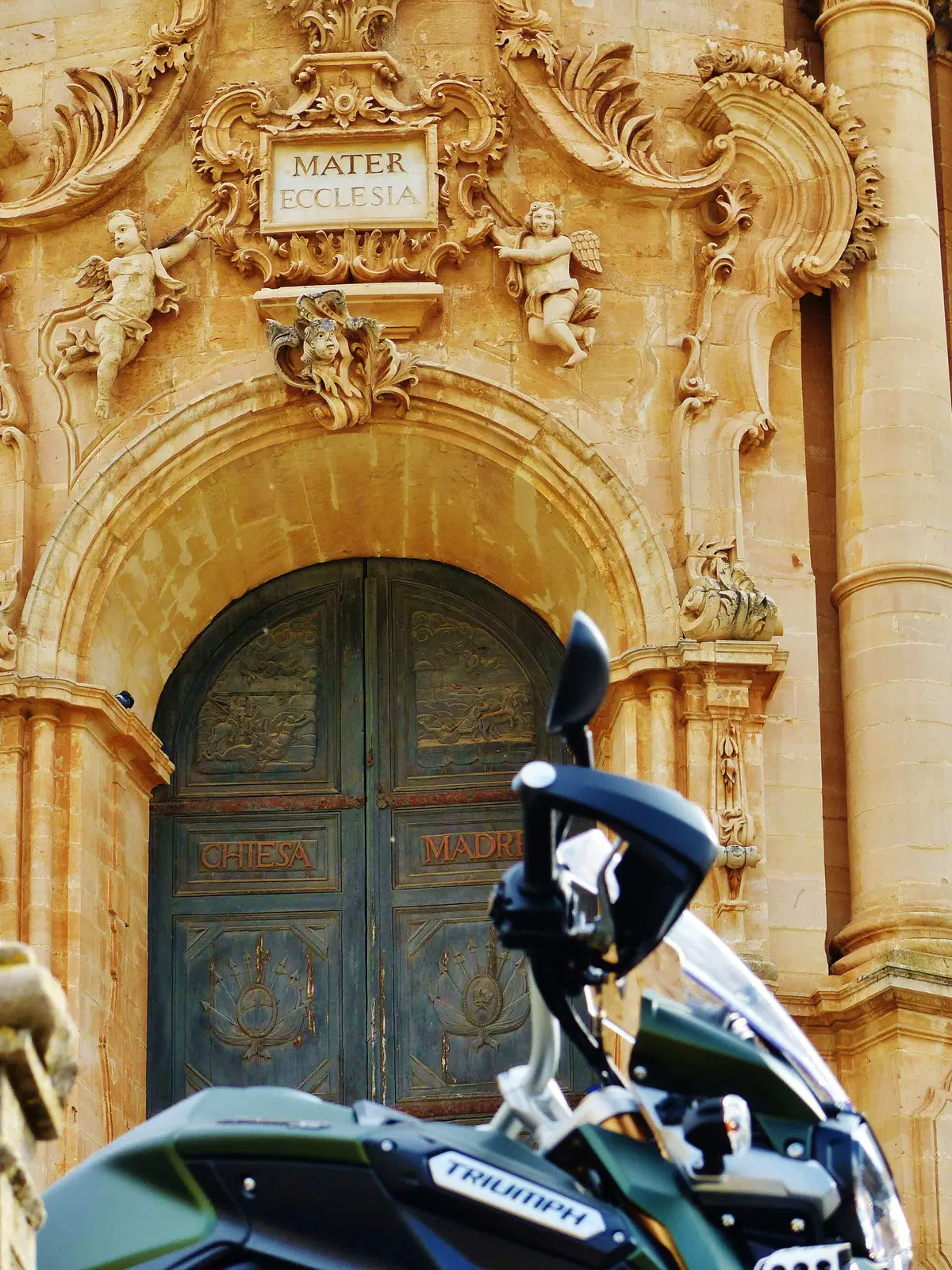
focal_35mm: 160
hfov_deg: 9.3
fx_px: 5867
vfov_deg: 12.3
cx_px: 476
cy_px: 635
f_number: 4
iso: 100
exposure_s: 1/320
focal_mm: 28.7
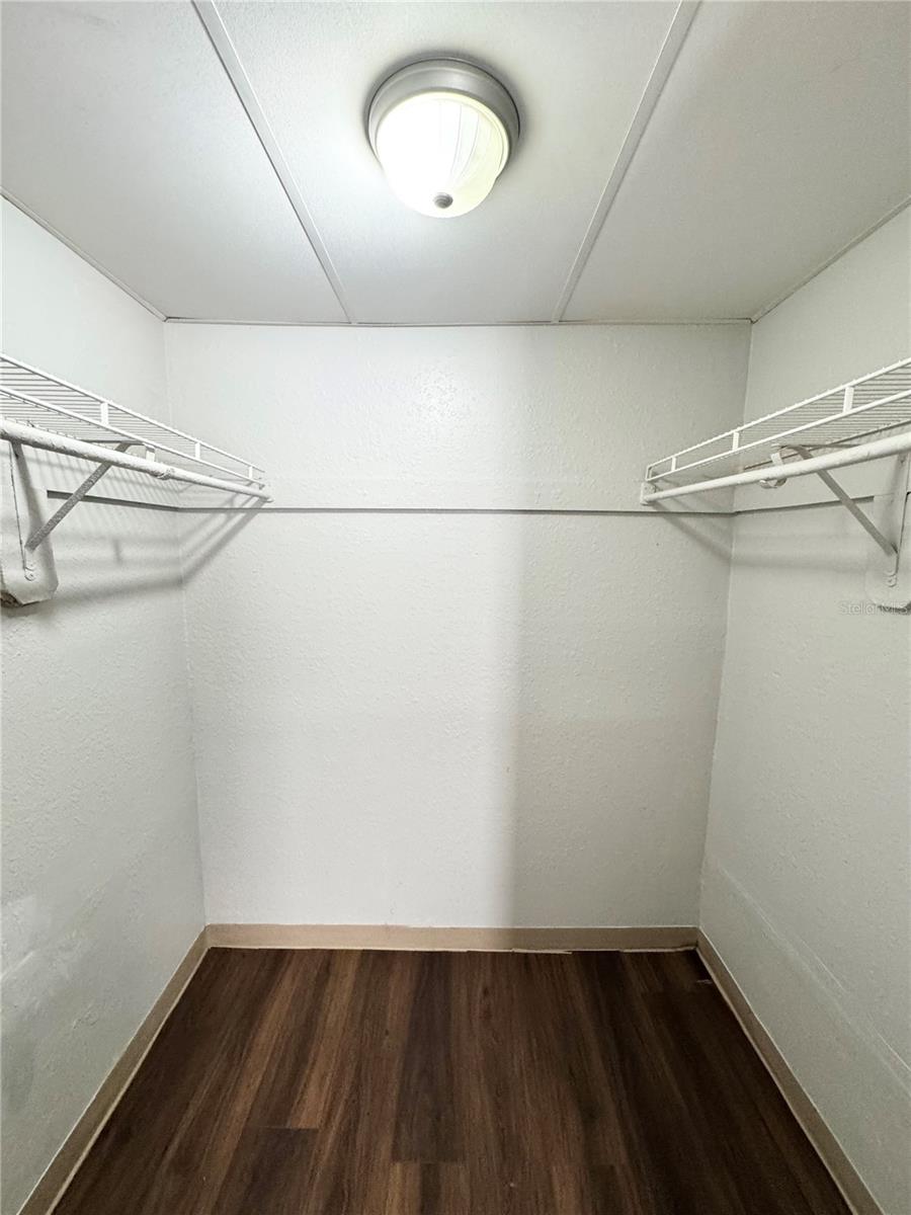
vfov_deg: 102.1
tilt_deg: -8.0
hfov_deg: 85.7
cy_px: 608
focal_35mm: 14
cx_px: 456
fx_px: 491
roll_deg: +0.3
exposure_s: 1/60
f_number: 2.2
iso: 250
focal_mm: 2.22
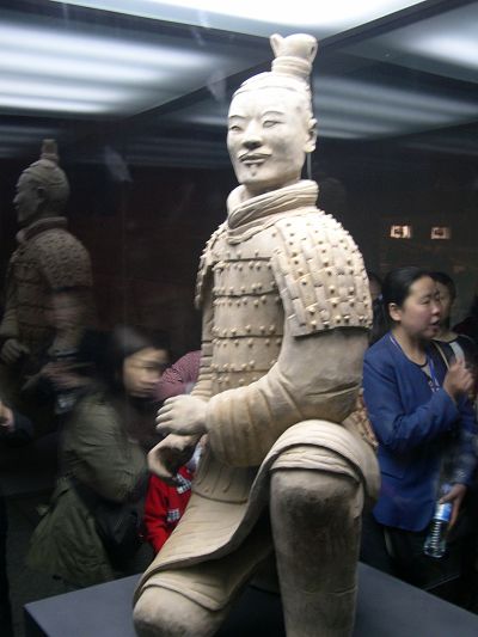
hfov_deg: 37.7
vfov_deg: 49.0
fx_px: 699
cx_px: 239
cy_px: 318
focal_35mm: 38
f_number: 2.8
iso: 210
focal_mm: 8
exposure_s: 1/4.5
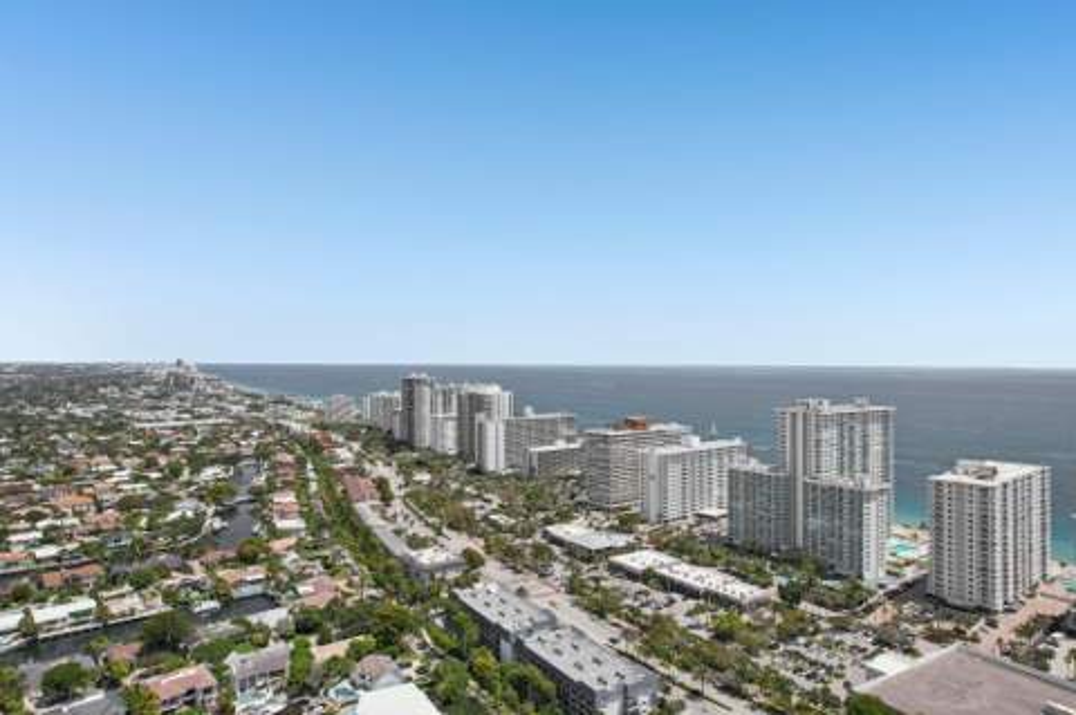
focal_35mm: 22
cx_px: 538
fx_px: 657
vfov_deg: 57.1
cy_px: 358
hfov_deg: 78.6
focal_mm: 8.4
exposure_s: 1/2000
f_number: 2.8
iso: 100
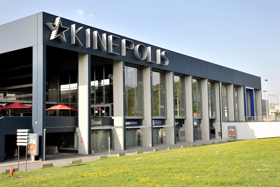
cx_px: 140
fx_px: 342
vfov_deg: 30.5
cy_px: 94
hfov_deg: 44.5
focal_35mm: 44
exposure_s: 1/800
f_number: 8
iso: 800
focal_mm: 44
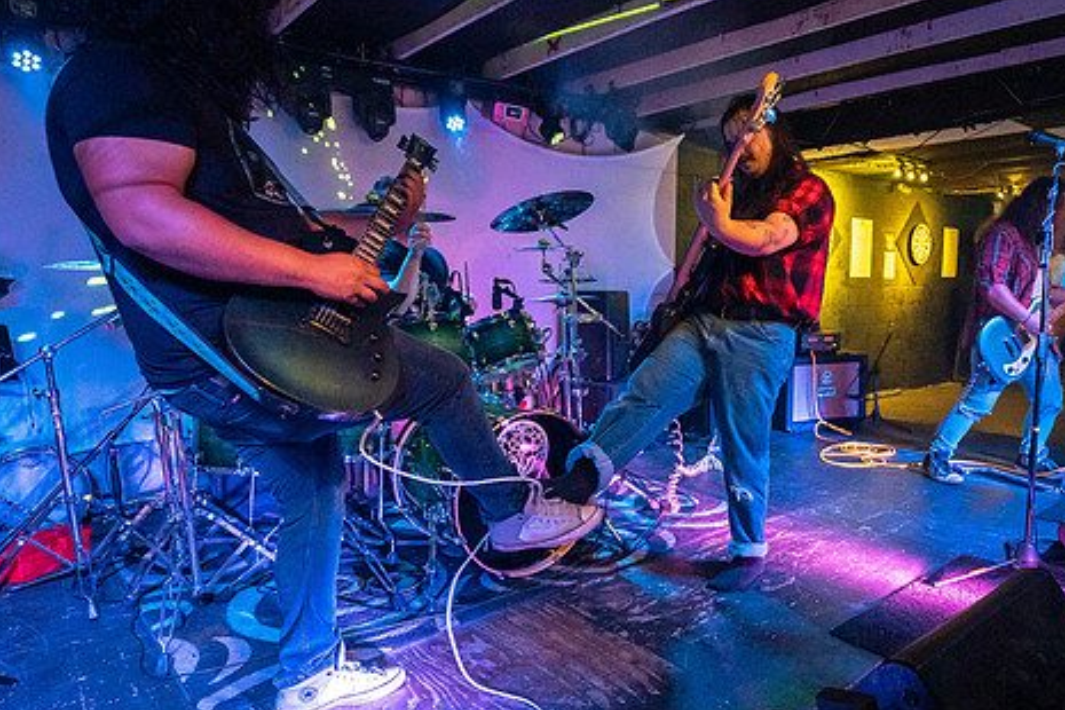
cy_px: 388
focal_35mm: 23
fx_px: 680
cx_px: 664
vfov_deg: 55.0
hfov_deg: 74.8
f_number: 2.8
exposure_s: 1/250
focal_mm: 14
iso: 3200
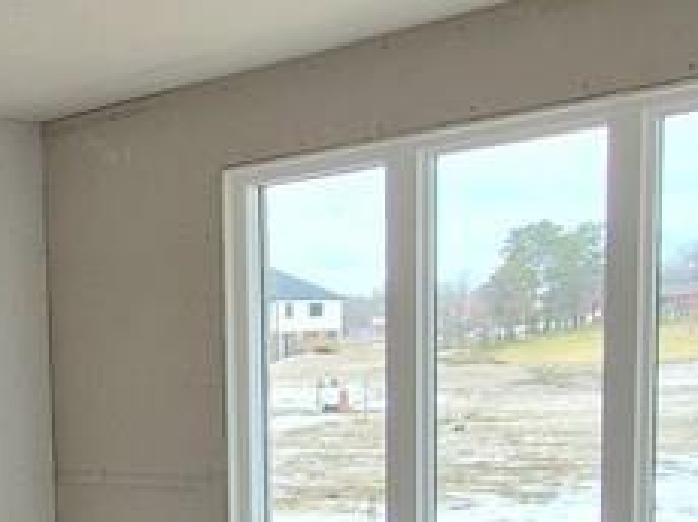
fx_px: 1168
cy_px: 510
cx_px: -161
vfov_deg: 24.2
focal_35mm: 58
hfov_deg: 28.5
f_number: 2.2
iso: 25
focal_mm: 1.7
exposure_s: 1/143
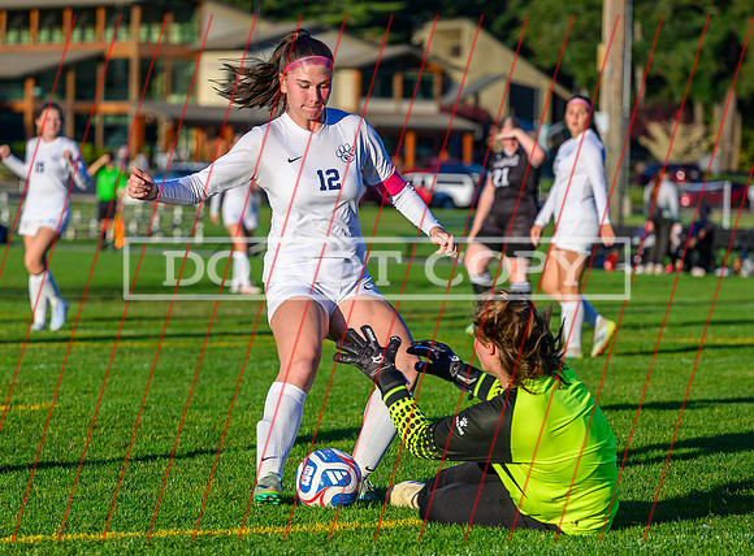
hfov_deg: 11.0
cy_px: 365
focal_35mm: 180
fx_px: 3906
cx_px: 226
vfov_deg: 8.1
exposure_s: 1/1600
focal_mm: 95
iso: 90
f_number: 2.8
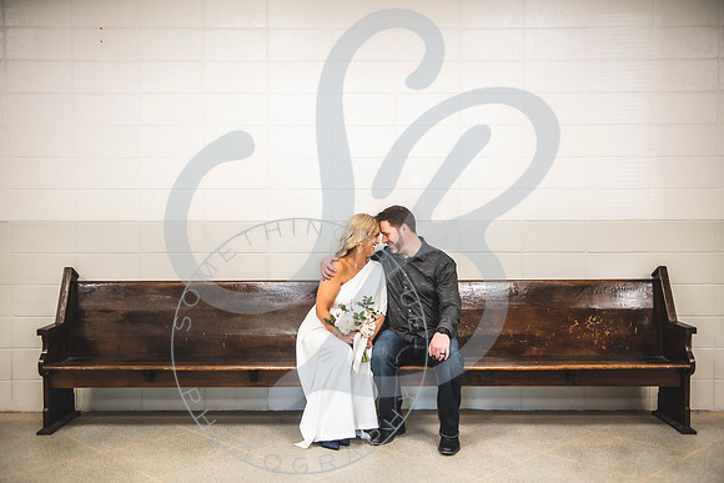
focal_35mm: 36
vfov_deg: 37.4
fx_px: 714
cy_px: 241
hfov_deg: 53.8
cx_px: 359
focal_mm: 35
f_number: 2.8
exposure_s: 1/160
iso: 500
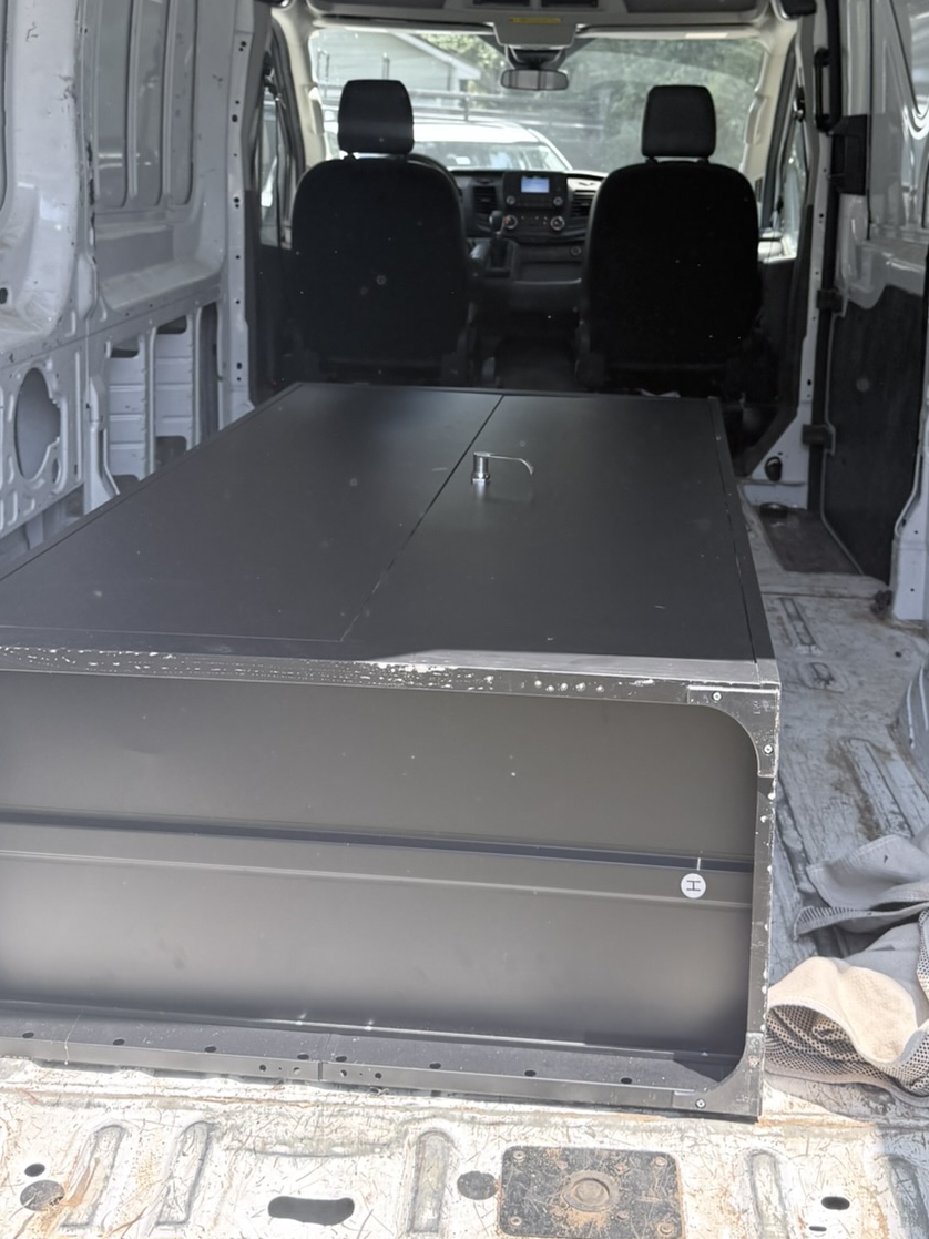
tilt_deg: -11.4
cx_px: 521
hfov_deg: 32.8
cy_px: 378
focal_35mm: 44
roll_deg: +0.7
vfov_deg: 42.2
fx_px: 1574
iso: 100
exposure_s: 1/858
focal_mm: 6.76
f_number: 1.78
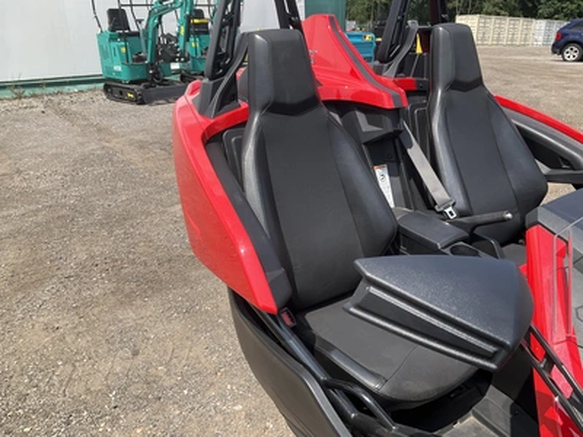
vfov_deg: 48.2
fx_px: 488
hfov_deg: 61.7
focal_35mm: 29
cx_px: 292
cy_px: 218
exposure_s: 1/1098
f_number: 1.8
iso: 25
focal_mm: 3
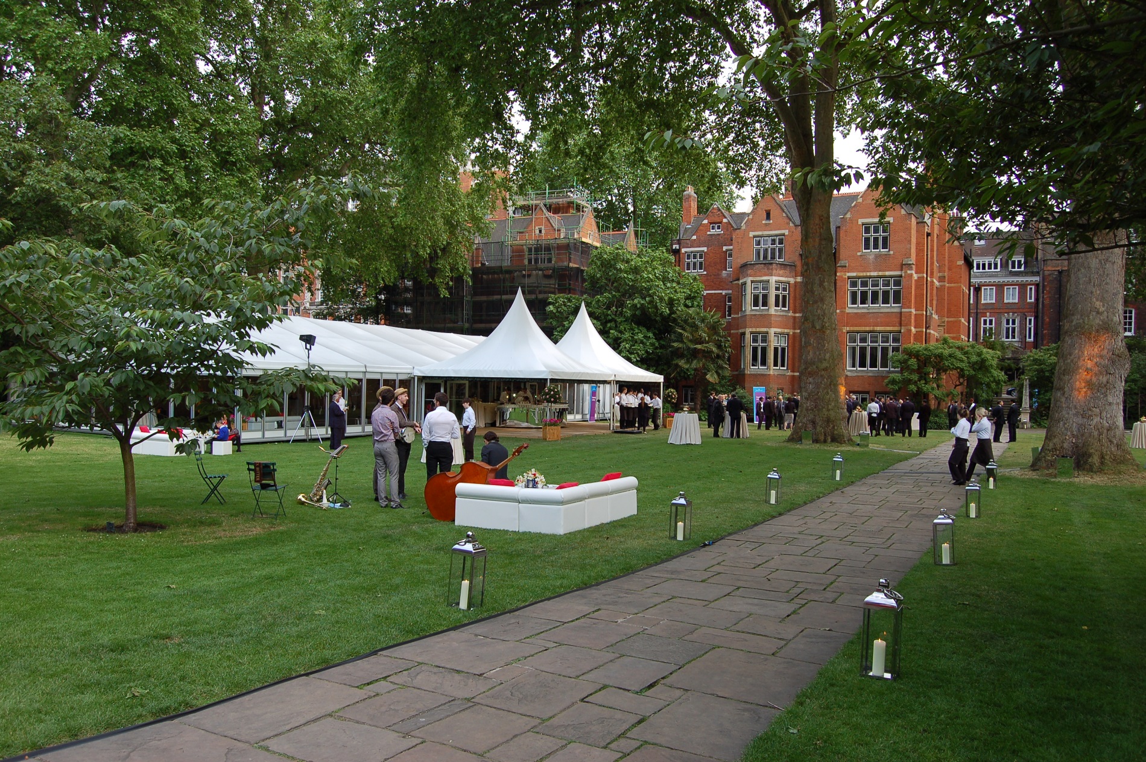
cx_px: 573
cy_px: 381
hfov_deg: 67.4
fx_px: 859
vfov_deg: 47.8
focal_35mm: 27
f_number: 5.6
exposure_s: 1/125
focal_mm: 18
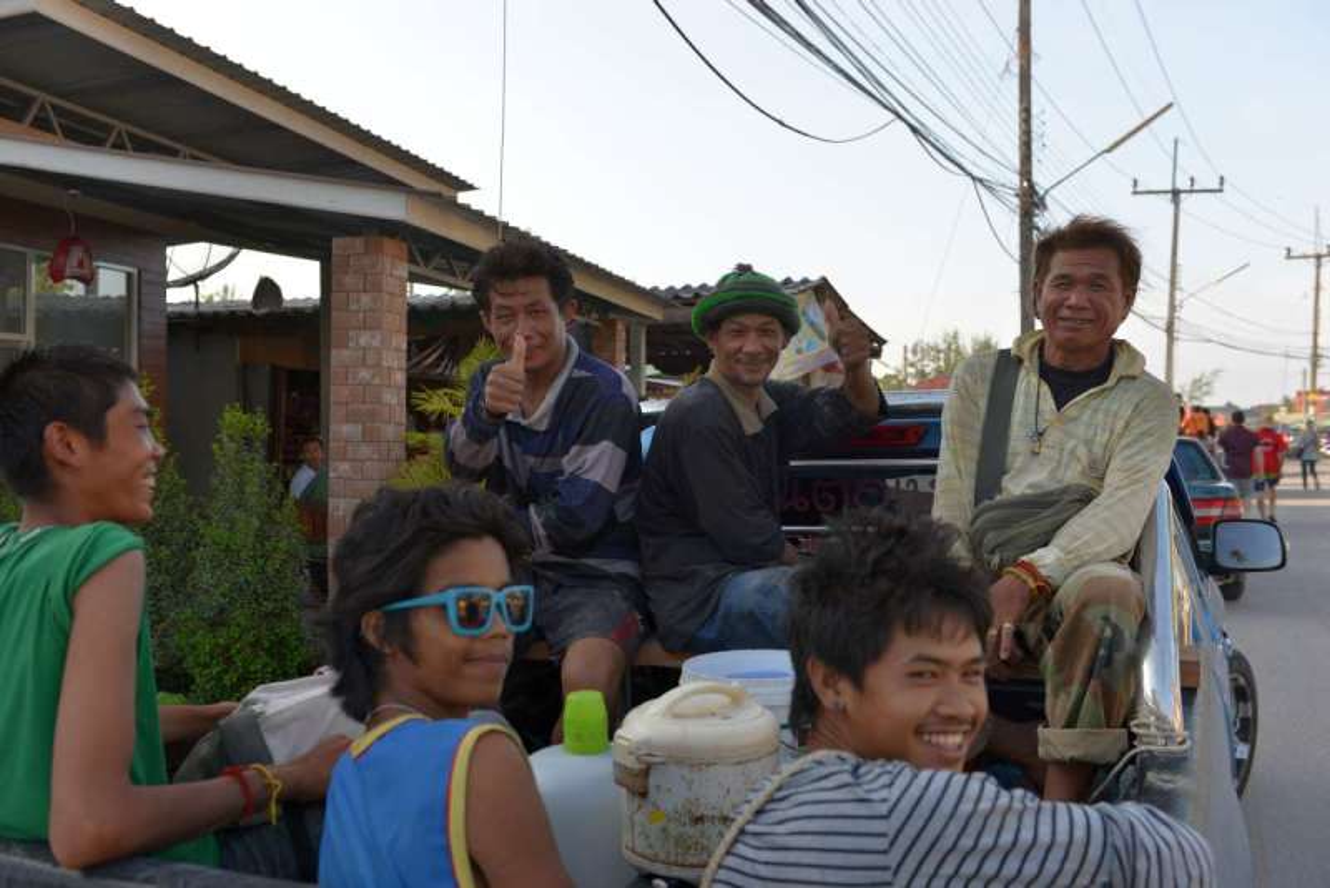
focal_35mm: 32
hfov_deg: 58.7
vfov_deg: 41.1
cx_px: 665
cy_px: 444
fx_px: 1183
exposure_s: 1/100
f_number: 5
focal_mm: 32
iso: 100
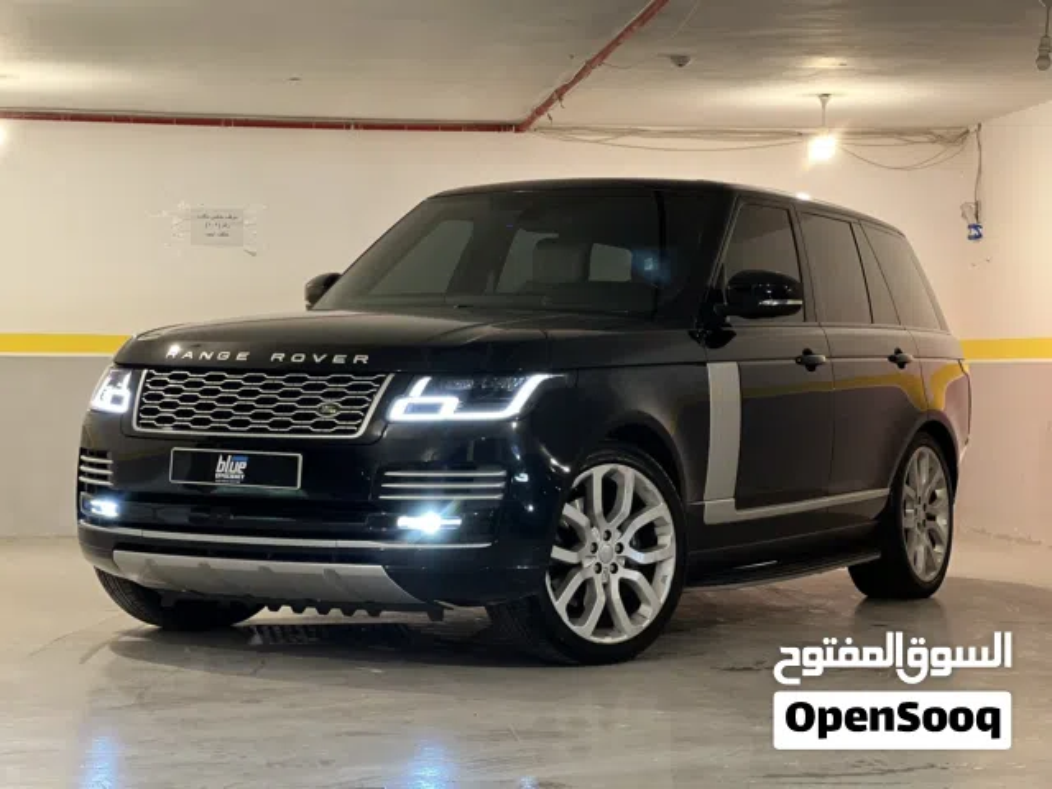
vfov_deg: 19.1
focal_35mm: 77
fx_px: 2340
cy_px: 394
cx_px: 526
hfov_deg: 25.3
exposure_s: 1/14
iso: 400
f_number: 2.8
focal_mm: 9
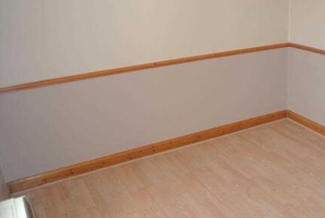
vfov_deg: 32.7
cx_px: 246
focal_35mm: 41
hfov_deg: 45.6
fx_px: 371
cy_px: 107
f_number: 3.5
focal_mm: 10
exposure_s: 1/60
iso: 360
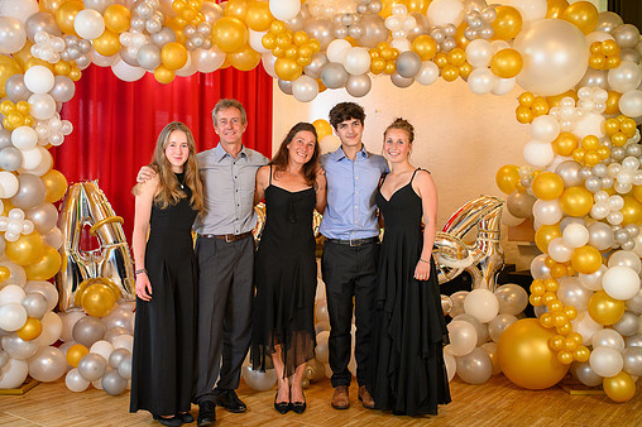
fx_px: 713
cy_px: 206
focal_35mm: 40
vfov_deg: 33.4
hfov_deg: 48.4
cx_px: 293
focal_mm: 35
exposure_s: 1/100
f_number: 3.5
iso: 1250
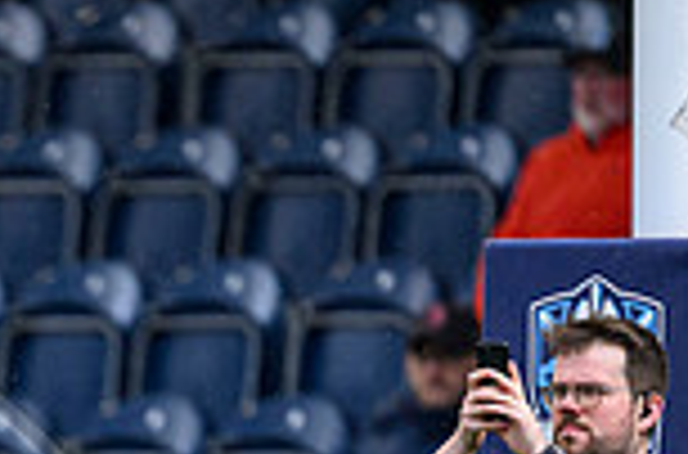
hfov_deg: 1.3
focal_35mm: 1635
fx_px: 31150
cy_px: 727
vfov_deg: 0.8
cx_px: -190
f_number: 2.8
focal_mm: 400
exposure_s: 1/2000
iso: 1600
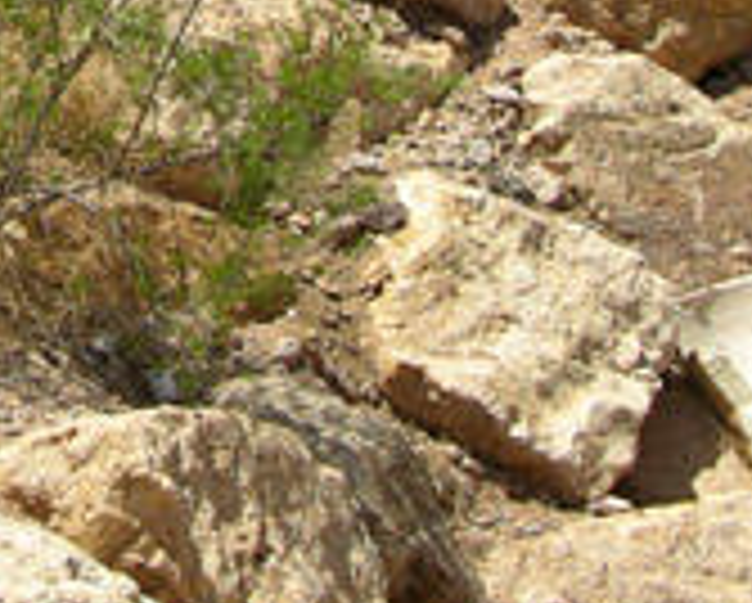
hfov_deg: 10.0
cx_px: -239
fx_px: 4211
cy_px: -432
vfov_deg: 8.0
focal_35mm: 189
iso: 50
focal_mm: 12.7
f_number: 6
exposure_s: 1/250
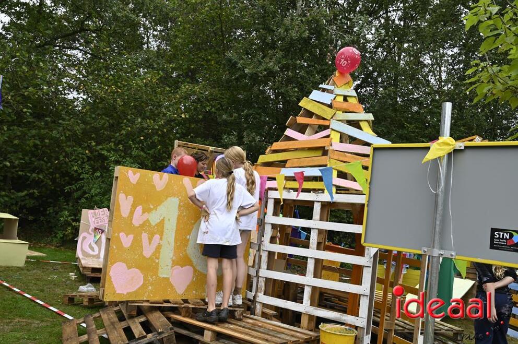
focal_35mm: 34
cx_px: 259
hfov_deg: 55.8
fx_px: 489
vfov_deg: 38.8
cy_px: 172
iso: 200
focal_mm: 34
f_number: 7.1
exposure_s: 1/160
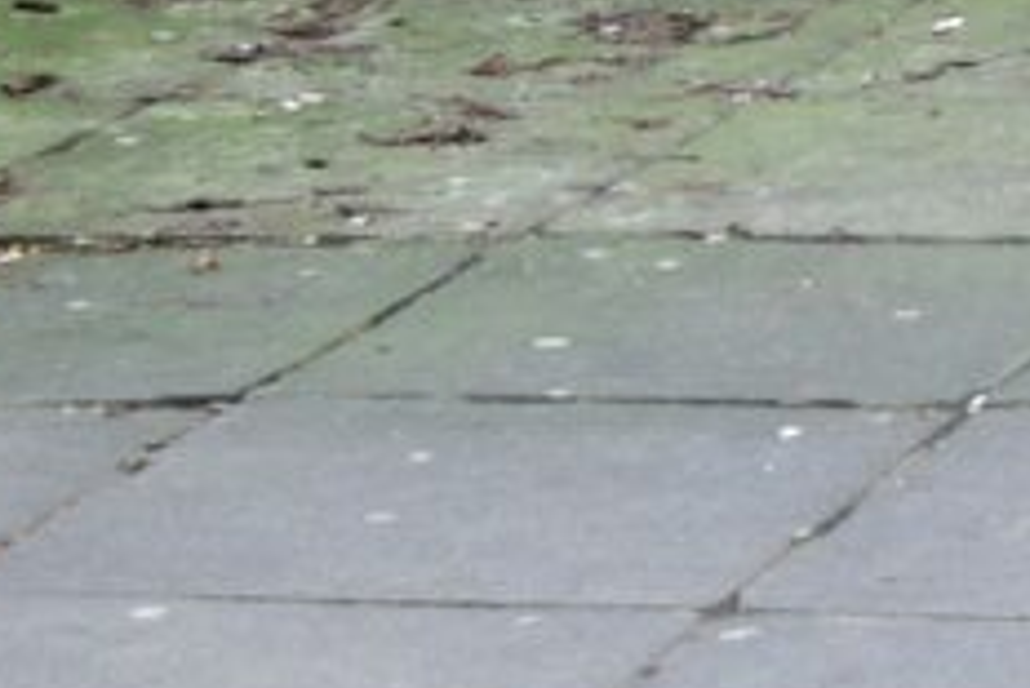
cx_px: 3134
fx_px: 7987
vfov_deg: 4.7
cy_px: -1376
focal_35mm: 279
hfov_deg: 6.7
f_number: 8
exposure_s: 1/60
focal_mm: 30
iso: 400
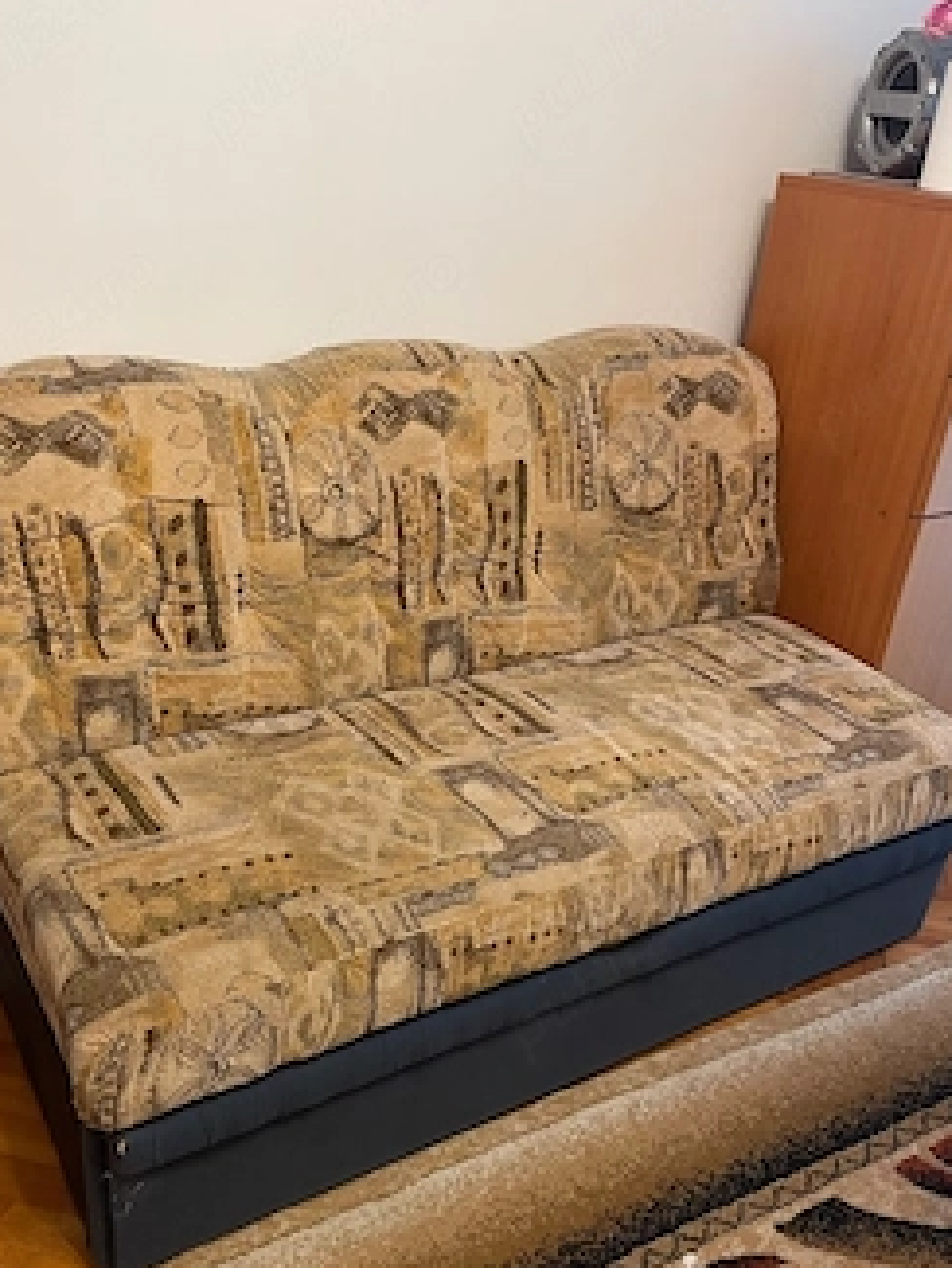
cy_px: 698
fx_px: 1173
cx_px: 410
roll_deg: -3.6
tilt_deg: -28.1
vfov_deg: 56.7
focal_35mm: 32
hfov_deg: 44.1
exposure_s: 1/50
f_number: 1.6
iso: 200
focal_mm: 4.2
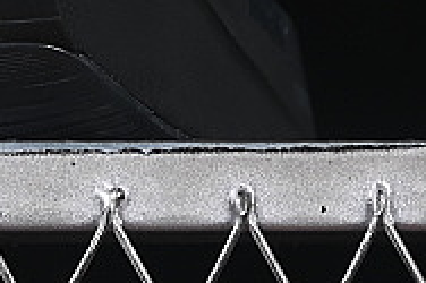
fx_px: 5096
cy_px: -365
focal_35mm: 431
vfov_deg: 3.2
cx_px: -281
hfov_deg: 4.7
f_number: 6.3
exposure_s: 1/60
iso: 160
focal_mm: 50
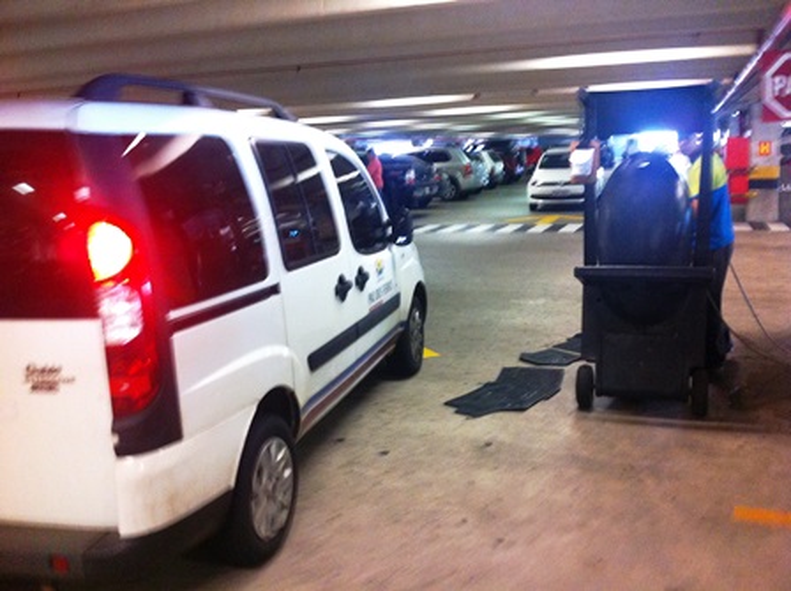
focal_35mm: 35
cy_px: 296
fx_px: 799
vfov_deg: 40.6
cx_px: 396
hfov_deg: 52.7
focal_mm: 3.85
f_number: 2.8
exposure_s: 1/15
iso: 320
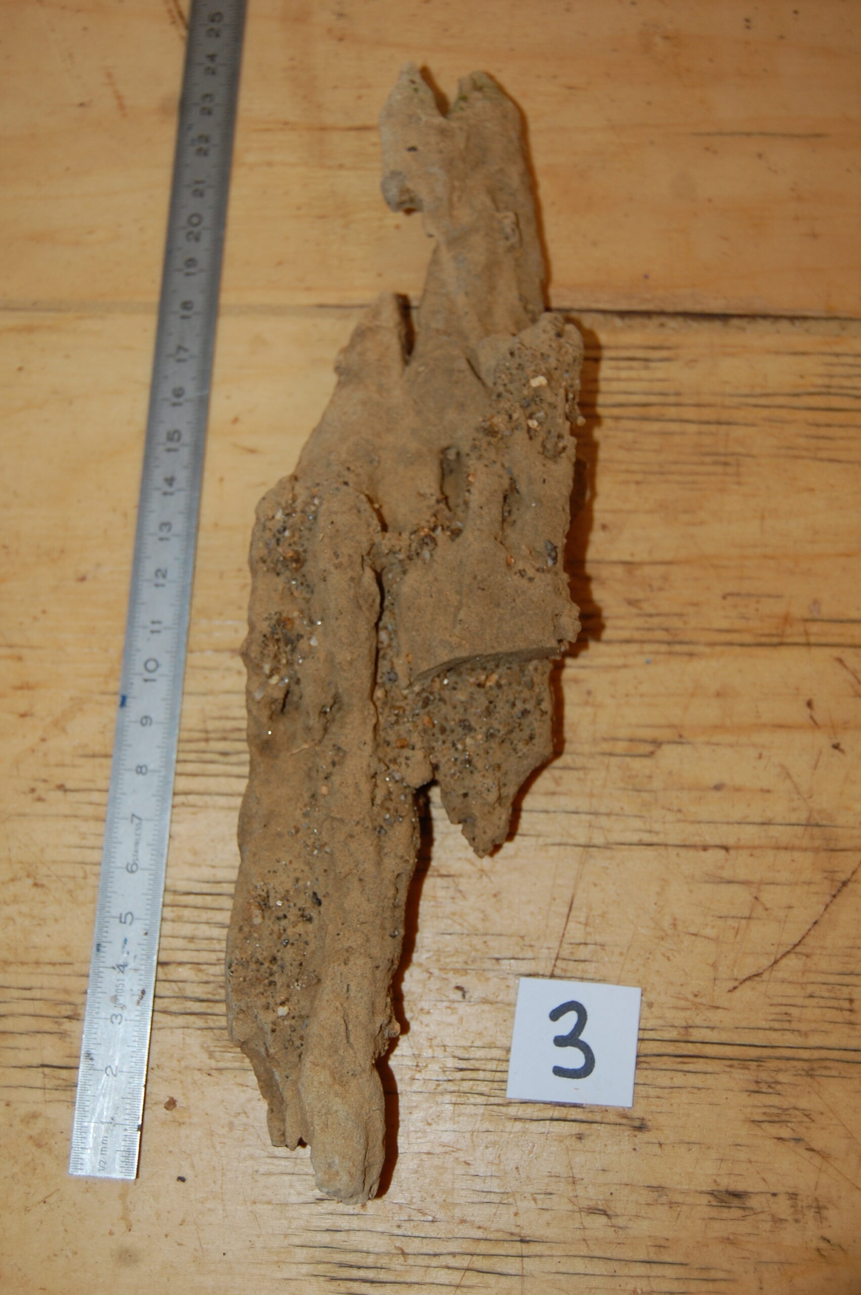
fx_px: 1725
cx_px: 430
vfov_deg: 41.1
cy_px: 648
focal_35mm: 48
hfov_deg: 28.0
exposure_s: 1/60
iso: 360
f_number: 4.5
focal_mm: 32
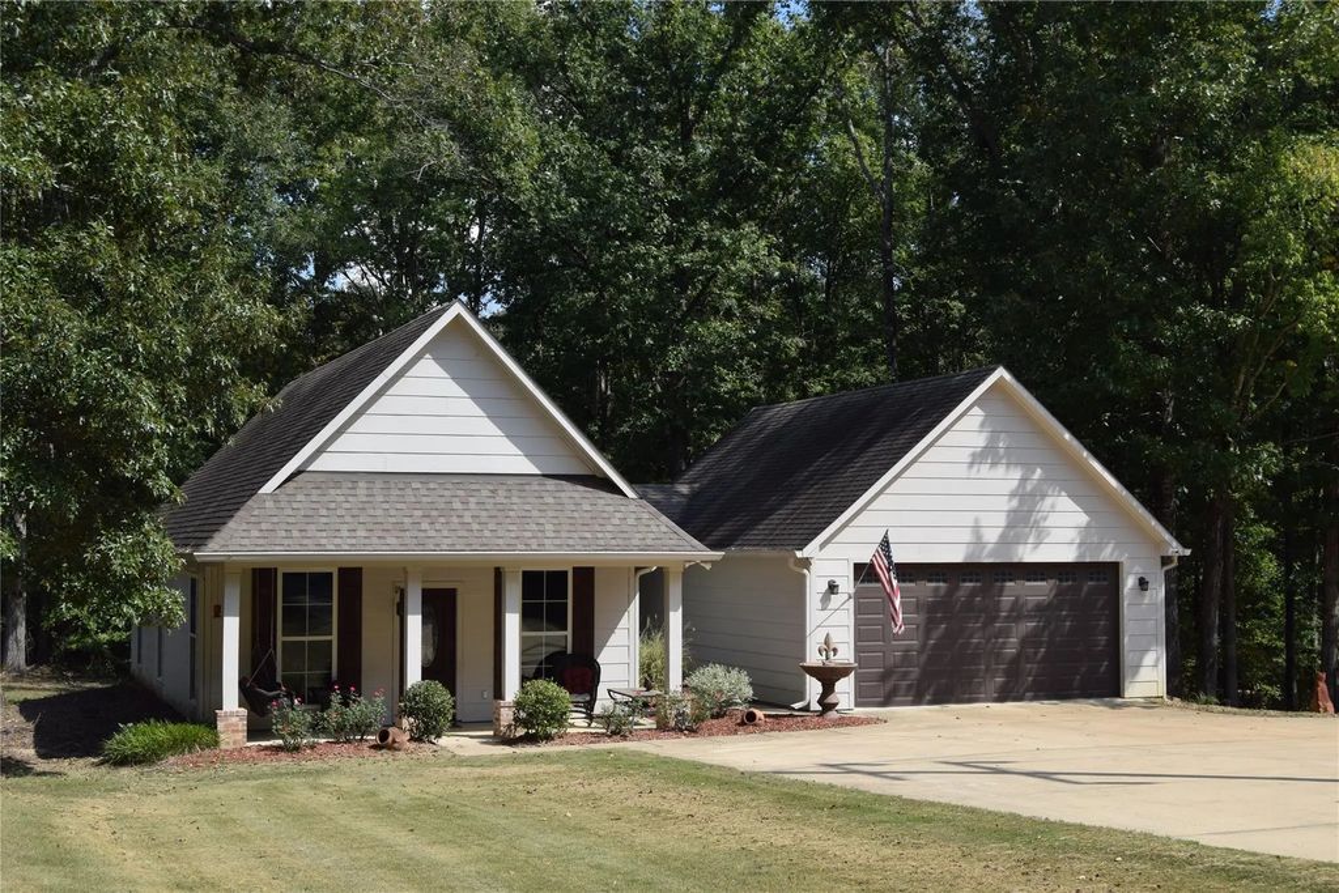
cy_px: 446
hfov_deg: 42.3
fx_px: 1730
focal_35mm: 46
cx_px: 670
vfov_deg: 29.0
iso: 200
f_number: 10
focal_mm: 31
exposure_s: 1/400
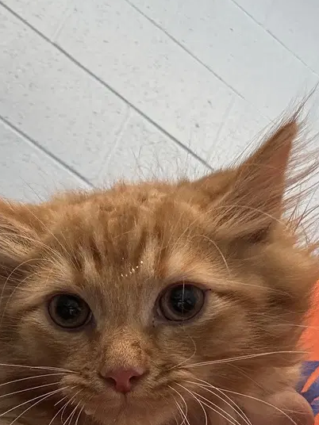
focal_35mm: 56
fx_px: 688
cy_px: 312
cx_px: 53
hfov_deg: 25.5
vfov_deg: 33.7
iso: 80
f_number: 1.9
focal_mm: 2.69
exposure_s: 1/60
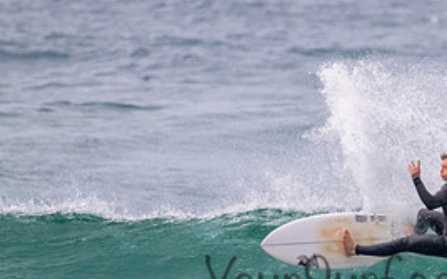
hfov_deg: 1.2
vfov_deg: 0.7
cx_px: 377
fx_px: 21520
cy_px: 266
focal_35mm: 1768
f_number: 11
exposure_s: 1/2000
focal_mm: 800
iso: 1400
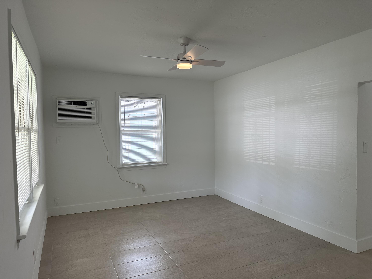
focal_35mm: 24
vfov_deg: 56.8
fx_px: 258
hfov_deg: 71.6
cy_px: 140
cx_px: 186
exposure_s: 1/120
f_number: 1.78
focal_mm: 6.86
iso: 125
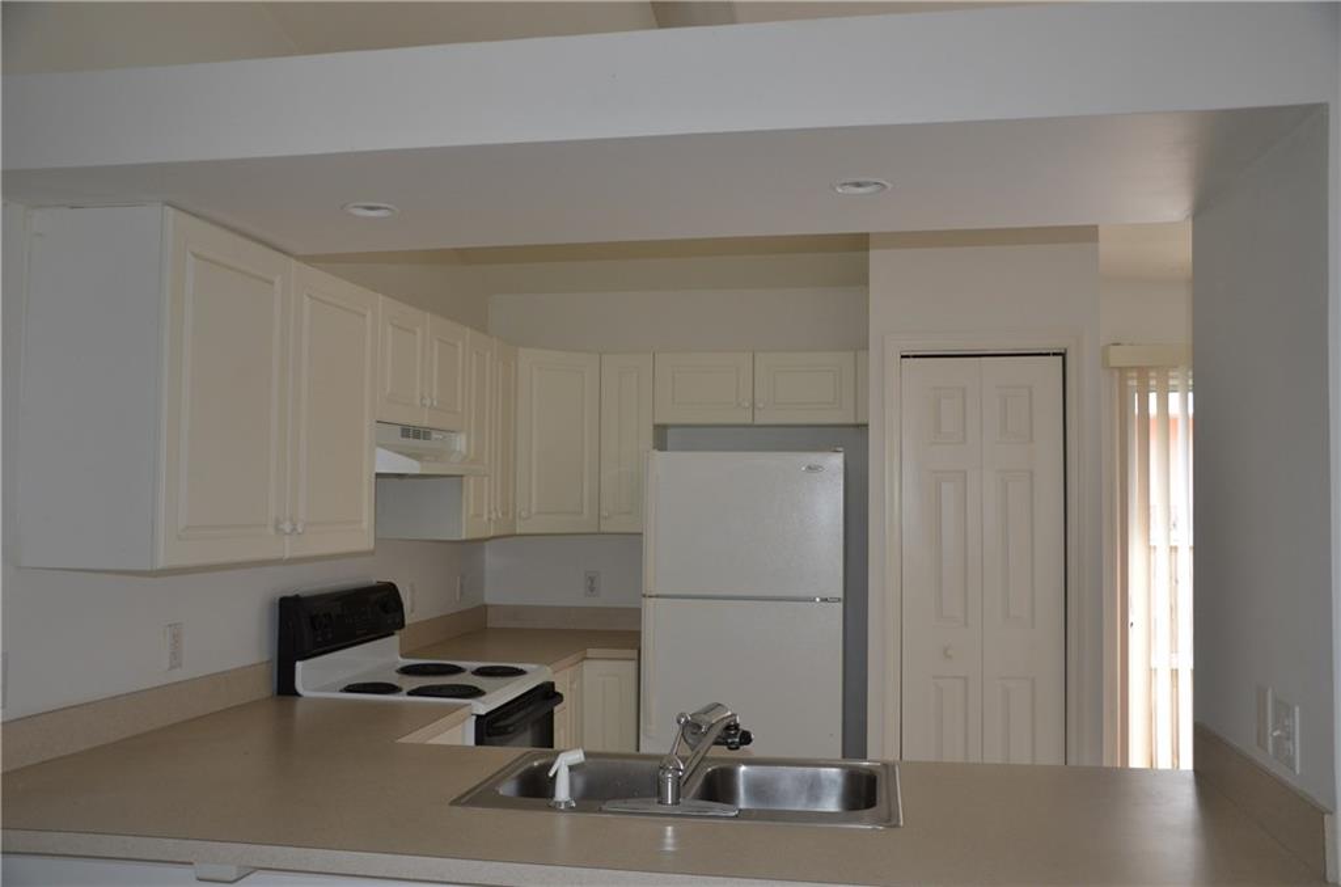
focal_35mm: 33
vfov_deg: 39.8
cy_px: 444
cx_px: 670
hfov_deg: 57.3
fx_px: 1226
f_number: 3.8
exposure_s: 1/80
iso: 400
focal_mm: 22
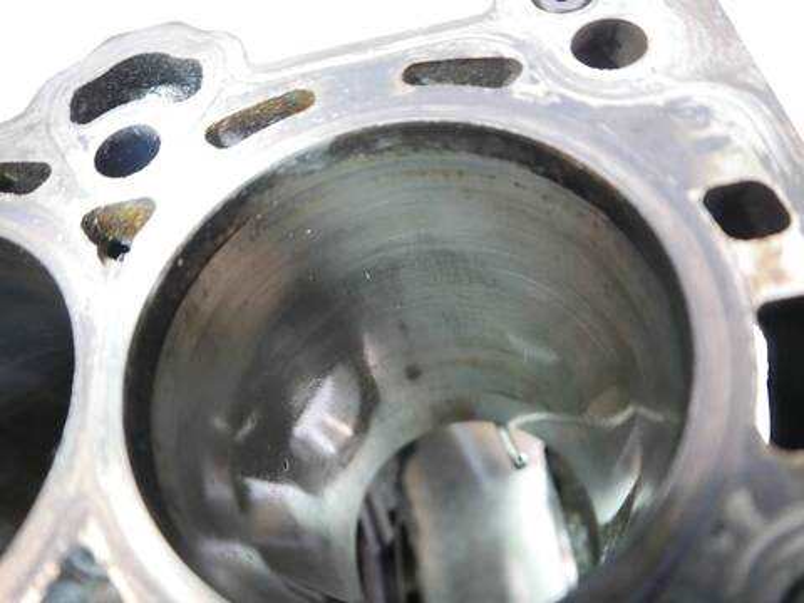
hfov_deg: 63.4
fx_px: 650
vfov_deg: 49.7
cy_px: 302
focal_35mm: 28
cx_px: 402
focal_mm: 14
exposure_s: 1/60
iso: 2500
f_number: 3.5
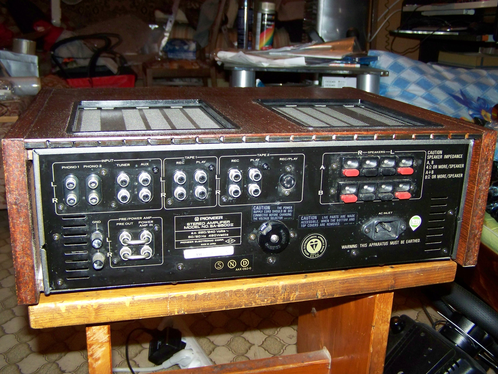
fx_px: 547
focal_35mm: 38
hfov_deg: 49.0
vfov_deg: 37.7
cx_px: 249
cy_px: 187
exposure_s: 1/30
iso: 200
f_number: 2.8
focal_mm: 6.3
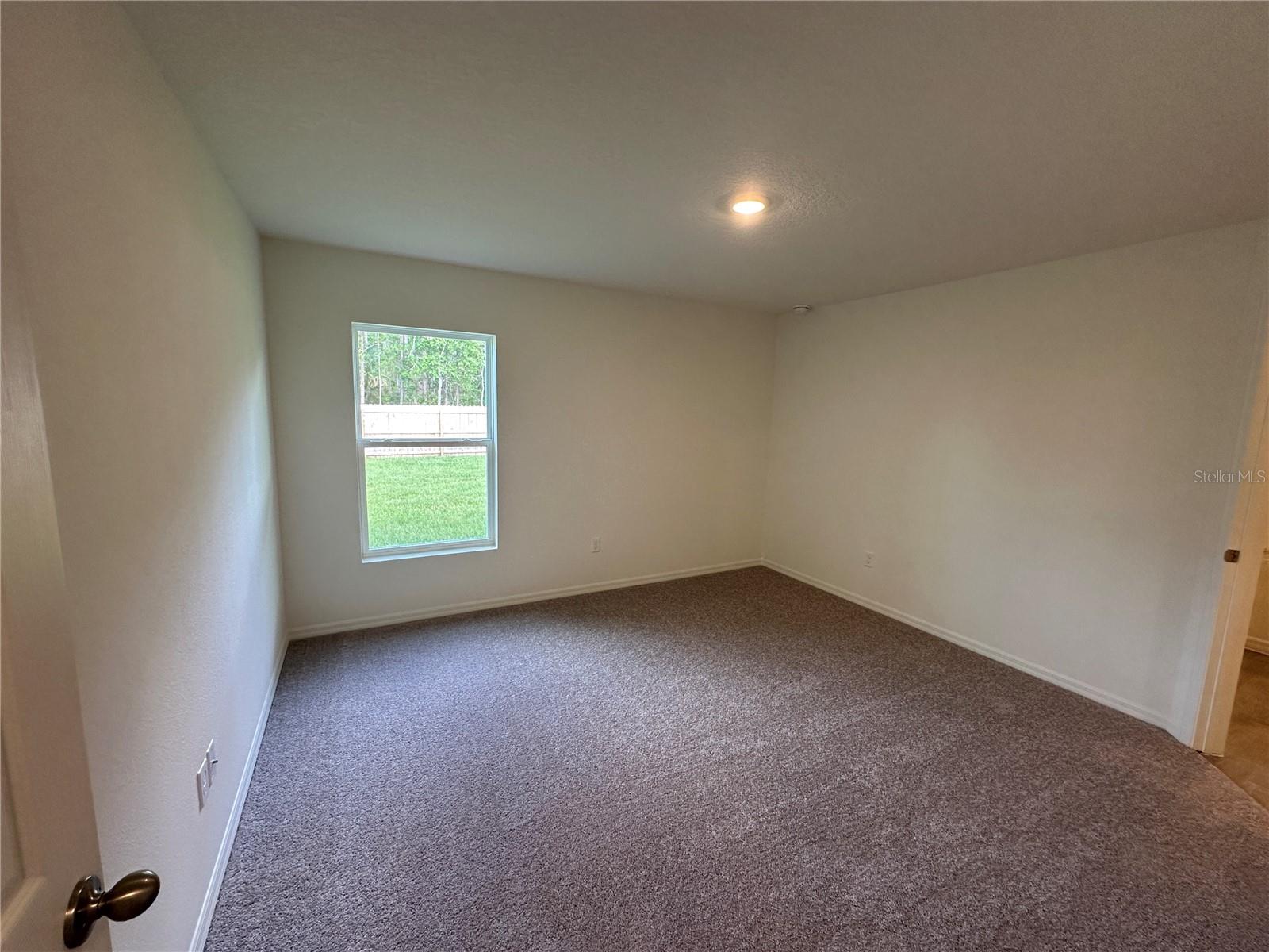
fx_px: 513
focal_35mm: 14
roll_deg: -1.8
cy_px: 476
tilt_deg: -7.7
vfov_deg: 85.7
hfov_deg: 102.1
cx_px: 634
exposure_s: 1/120
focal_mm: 2.22
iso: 160
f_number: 2.2
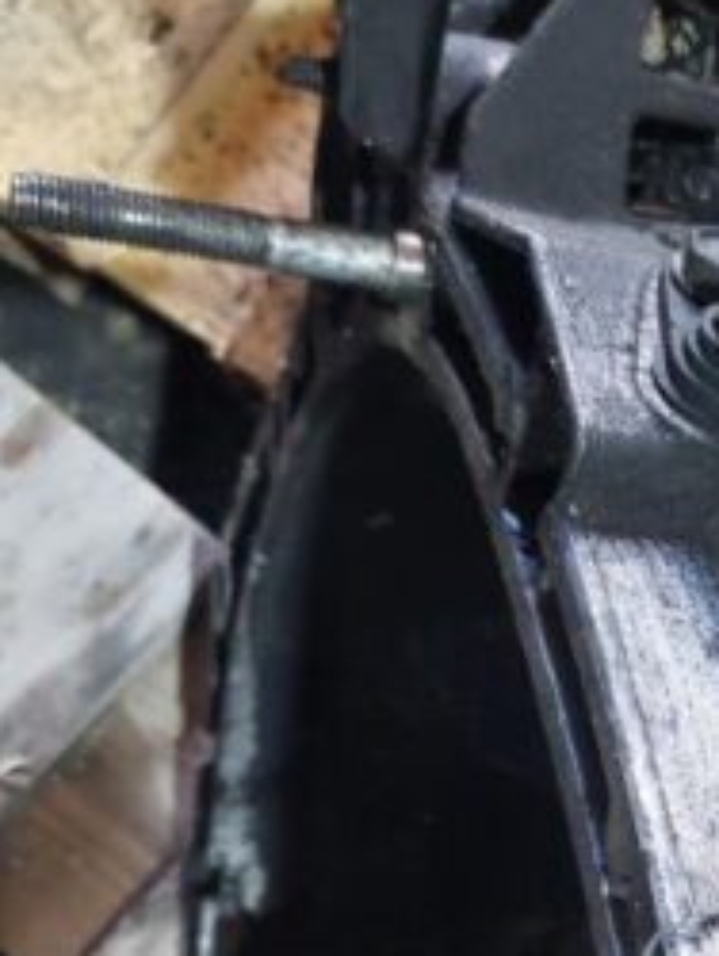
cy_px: 933
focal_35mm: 80
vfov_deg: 23.5
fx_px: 2212
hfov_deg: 17.0
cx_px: 1021
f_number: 1.8
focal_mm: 5.23
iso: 400
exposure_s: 1/50
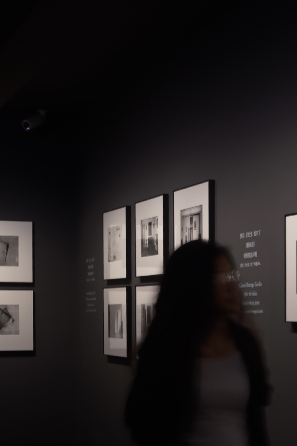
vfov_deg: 54.4
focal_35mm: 35
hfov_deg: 37.8
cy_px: 223
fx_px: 433
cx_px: 148
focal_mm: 23
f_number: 4.5
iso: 80
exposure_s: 1/1.4
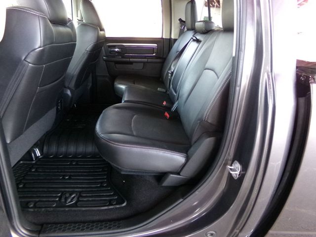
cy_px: 118
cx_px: 158
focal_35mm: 24
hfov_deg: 71.6
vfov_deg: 56.8
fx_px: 219
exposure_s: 1/60
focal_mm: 4.3
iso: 800
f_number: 3.7
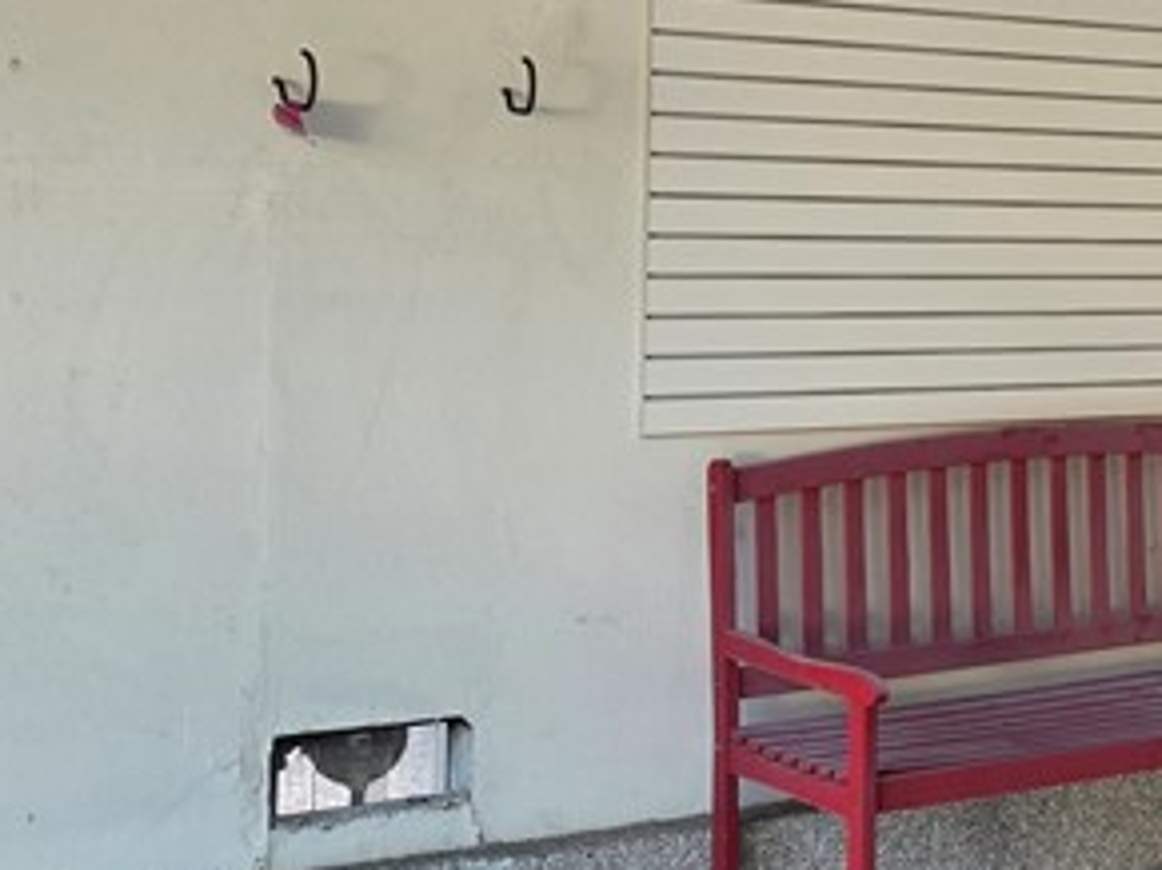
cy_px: 291
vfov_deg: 18.1
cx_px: 1066
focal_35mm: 81
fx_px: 2718
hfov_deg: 23.4
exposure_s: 1/120
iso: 64
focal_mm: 6.25
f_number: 1.7
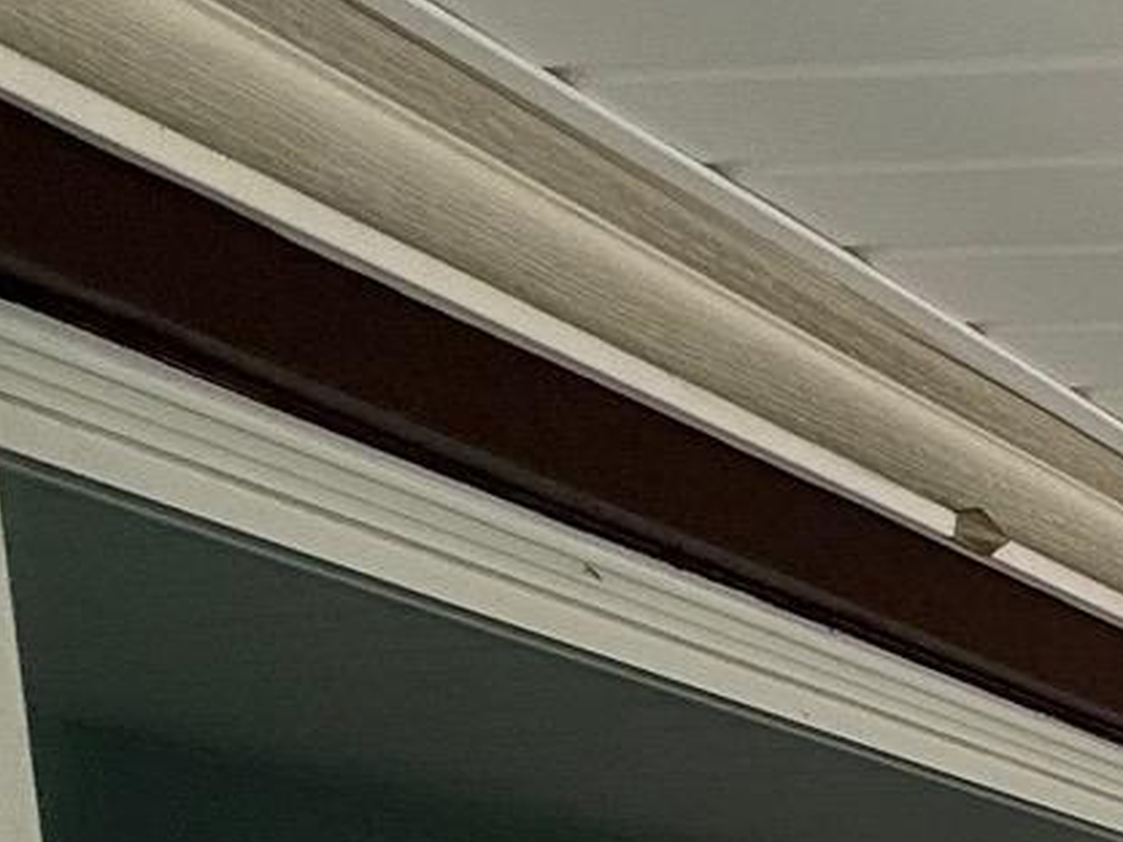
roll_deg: -0.3
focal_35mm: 69
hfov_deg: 16.7
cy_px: 1614
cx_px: 2478
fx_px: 2238
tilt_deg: -6.5
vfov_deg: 16.8
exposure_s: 1/386
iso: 50
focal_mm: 2.22
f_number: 2.2
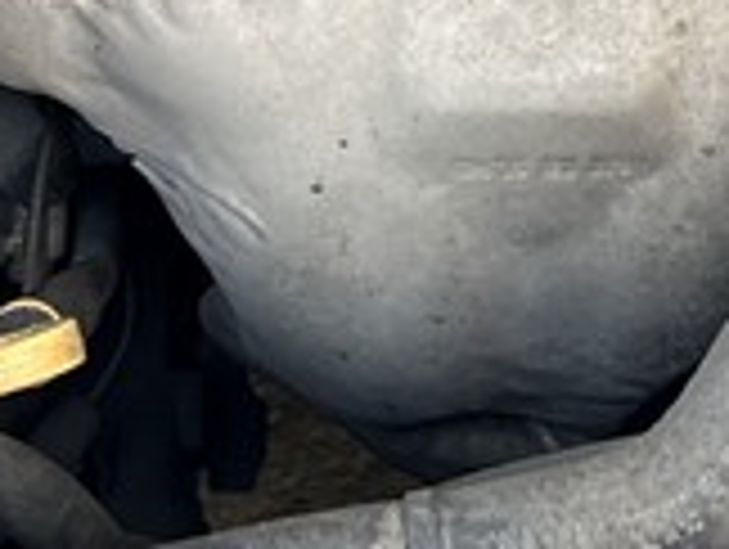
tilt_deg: -61.7
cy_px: -675
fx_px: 3459
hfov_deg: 12.0
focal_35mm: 164
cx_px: 418
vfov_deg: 8.4
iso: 125
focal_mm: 5.7
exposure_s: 1/112
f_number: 1.5
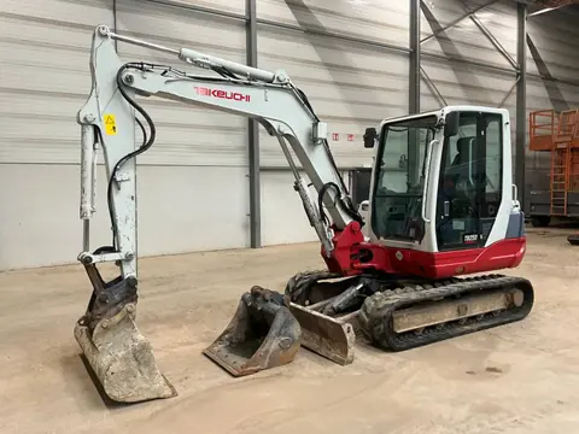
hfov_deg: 61.7
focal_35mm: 29
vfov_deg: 48.2
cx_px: 290
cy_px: 217
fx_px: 485
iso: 160
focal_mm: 3
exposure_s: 1/60
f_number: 1.8
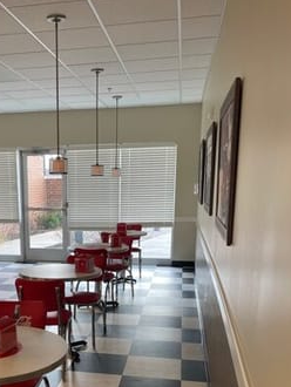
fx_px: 470
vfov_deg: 43.3
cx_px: 70
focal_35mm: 42
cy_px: 290
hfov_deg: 33.7
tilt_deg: -13.8
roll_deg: +0.1
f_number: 1.6
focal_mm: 5.1
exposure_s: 1/60
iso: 64
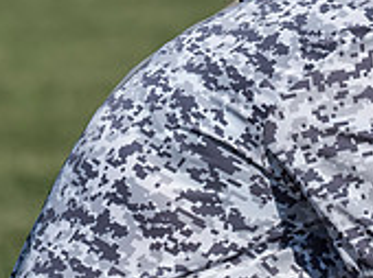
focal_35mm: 2052
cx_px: 470
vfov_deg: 0.7
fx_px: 22080
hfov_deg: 1.0
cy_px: 167
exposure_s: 1/2000
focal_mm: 300
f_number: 6.3
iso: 400
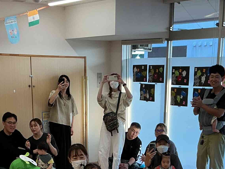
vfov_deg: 18.3
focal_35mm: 76
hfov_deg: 25.6
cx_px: 126
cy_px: 208
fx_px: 494
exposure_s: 1/120
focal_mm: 3
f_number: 1.8
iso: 40
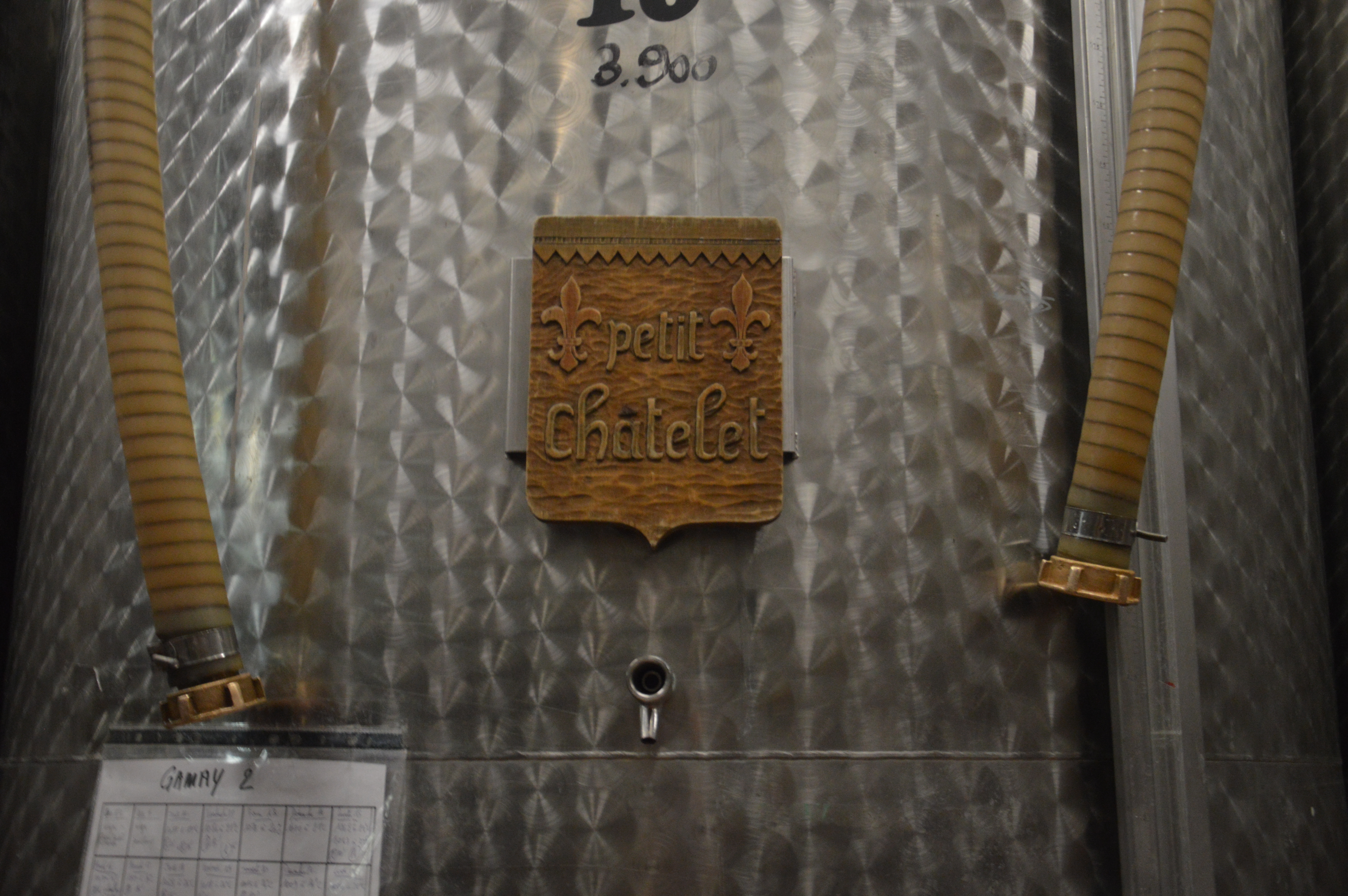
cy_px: 448
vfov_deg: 31.8
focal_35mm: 42
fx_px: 1571
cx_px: 674
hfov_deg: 46.4
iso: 1400
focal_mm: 28
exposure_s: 1/15
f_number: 4
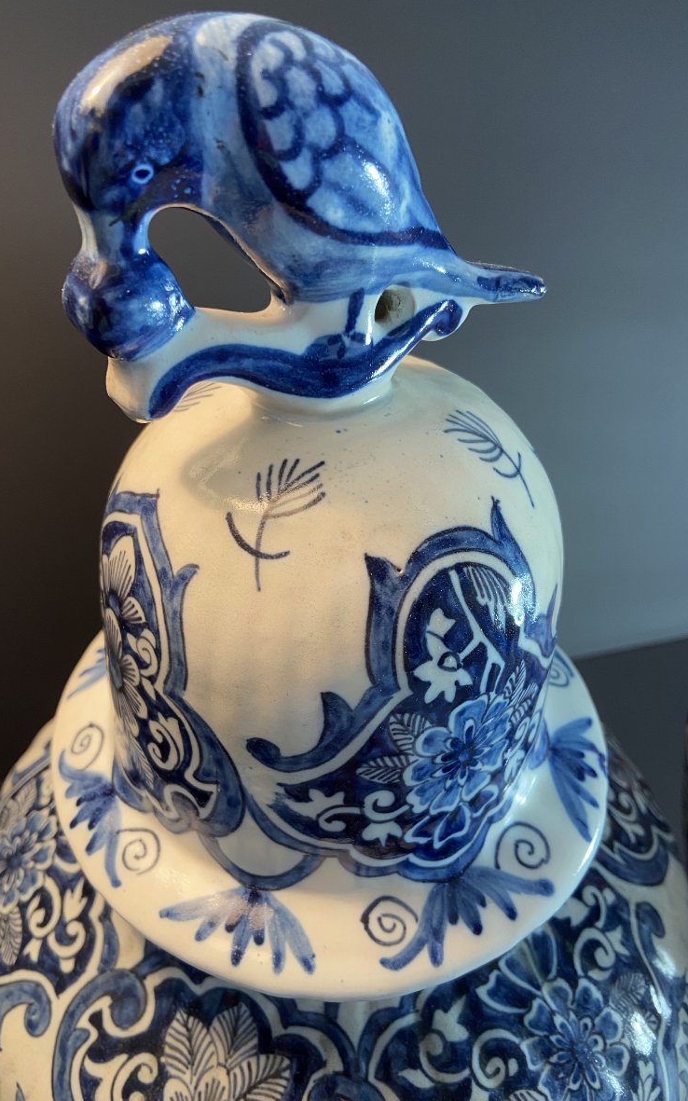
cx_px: 281
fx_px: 840
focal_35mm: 28
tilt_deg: -36.4
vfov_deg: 66.5
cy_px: 556
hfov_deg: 44.3
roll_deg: +2.7
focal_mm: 4.25
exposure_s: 1/50
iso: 125
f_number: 1.8
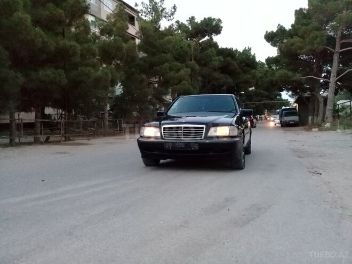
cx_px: 176
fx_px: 315
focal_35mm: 31
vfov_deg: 45.4
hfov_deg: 58.4
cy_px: 132
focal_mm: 3.3
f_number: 2.2
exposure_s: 1/33
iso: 500
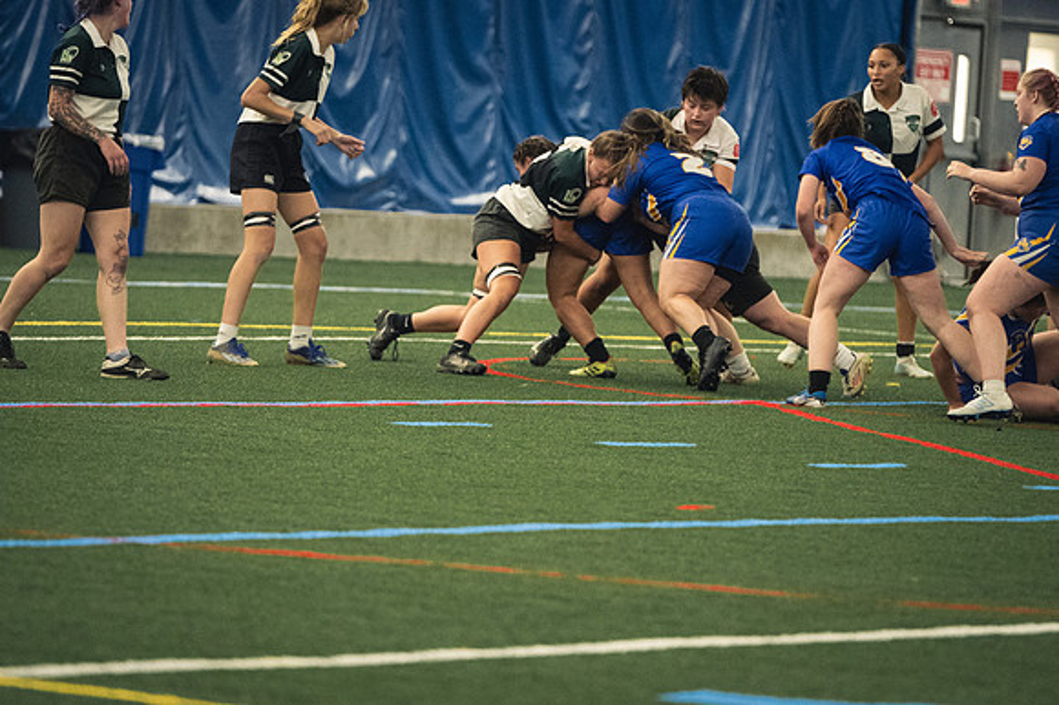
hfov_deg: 7.2
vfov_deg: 4.8
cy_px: 352
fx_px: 8379
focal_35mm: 285
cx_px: 530
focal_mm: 190
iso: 6400
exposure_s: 1/500
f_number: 2.8
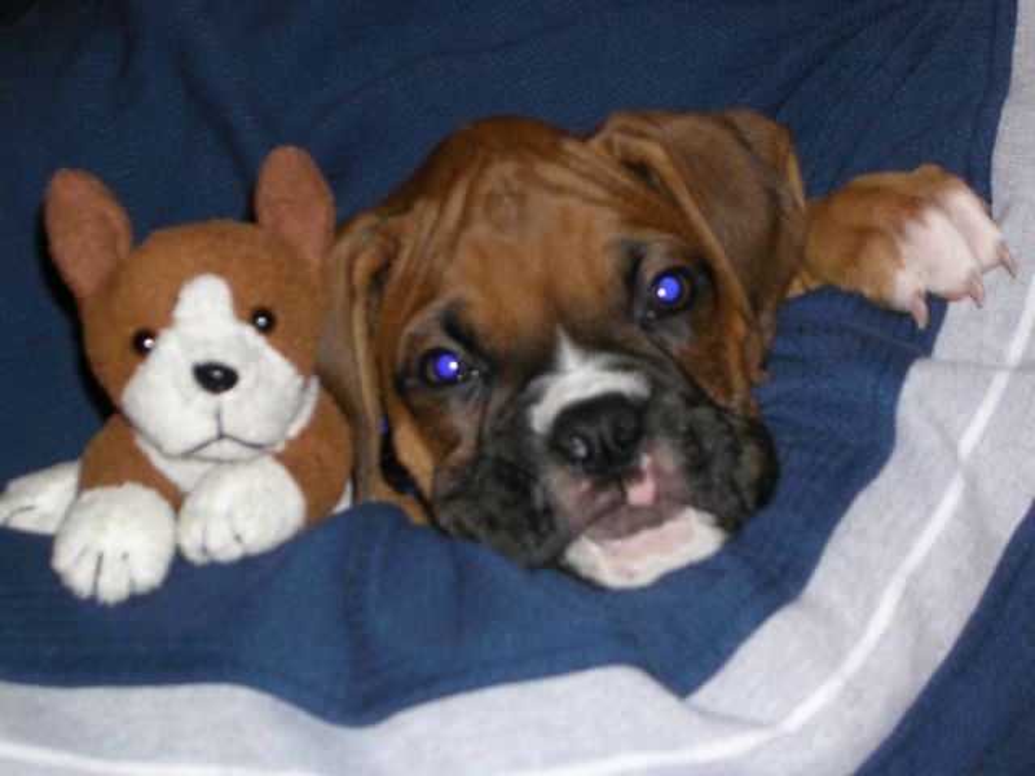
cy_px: 388
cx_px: 518
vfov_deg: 14.1
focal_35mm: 105
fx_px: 3139
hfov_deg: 18.7
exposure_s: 1/60.1
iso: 50
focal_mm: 15.9
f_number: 4.6
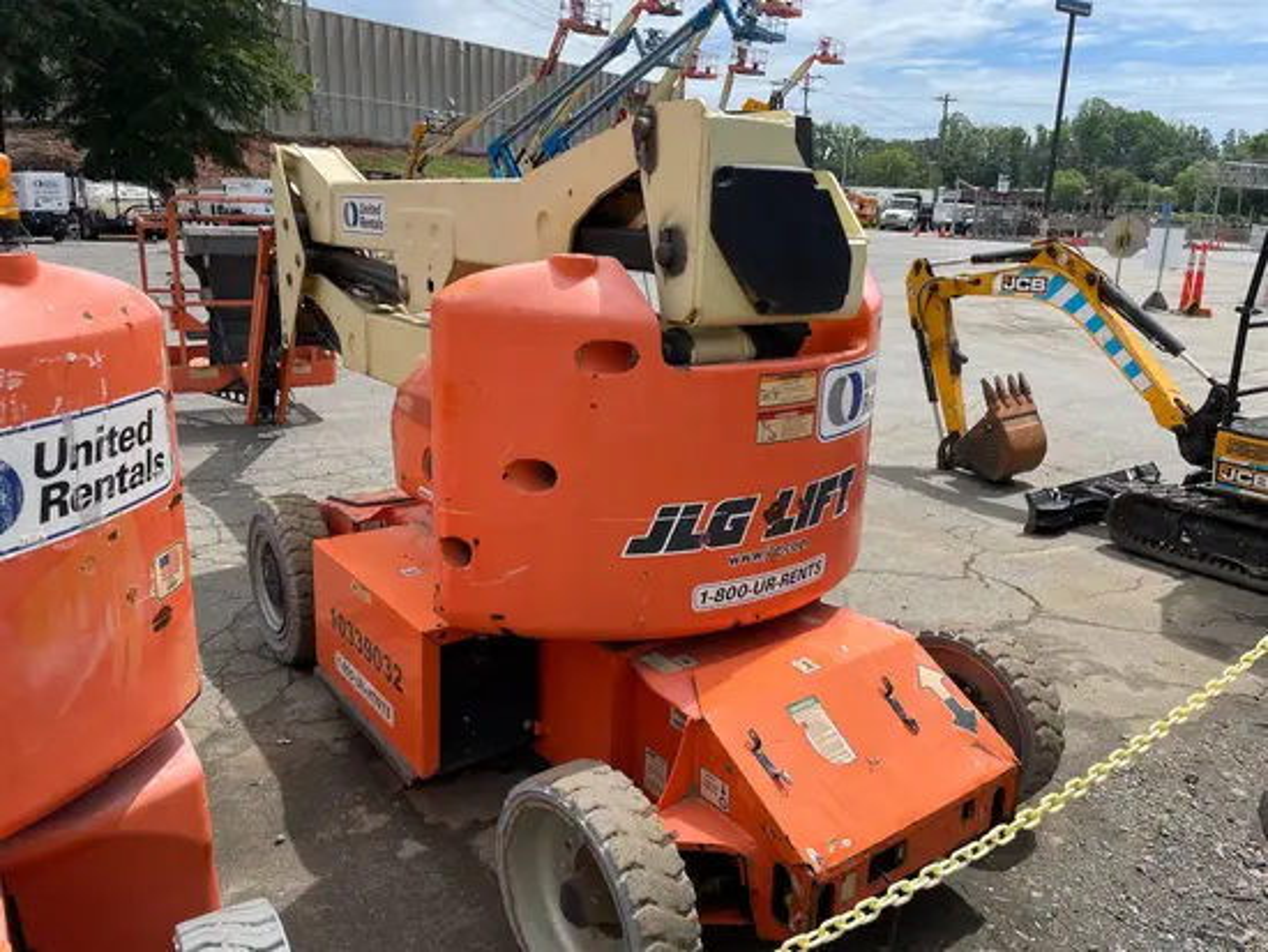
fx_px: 953
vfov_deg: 53.1
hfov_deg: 67.3
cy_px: 476
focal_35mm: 26
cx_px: 634
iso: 32
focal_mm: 4.2
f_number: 1.6
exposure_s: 1/3401
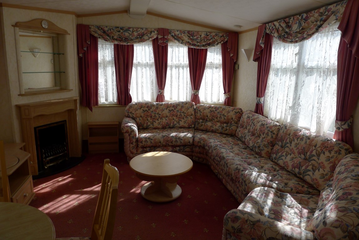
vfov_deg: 53.2
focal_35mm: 24
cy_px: 120
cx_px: 180
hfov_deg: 73.7
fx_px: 239
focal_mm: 5.1
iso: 80
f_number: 2.8
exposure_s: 1/400
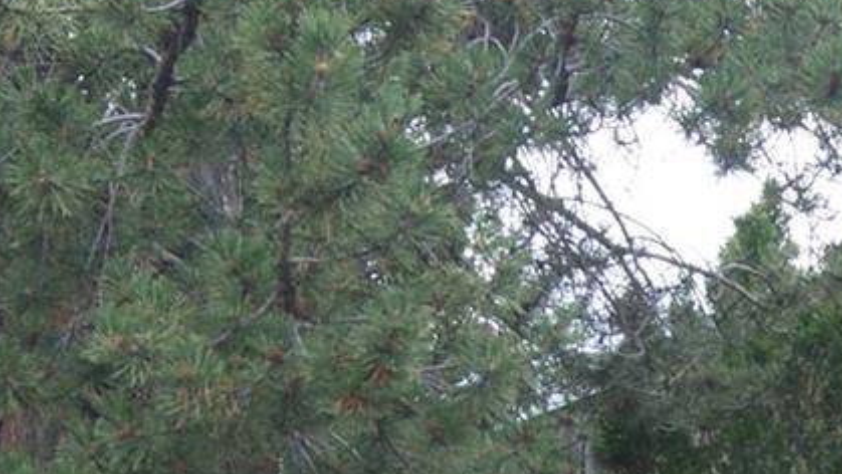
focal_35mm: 180
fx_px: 4020
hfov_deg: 11.7
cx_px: 1023
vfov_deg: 6.6
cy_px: 942
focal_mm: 30
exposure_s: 1/60
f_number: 6.3
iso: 100
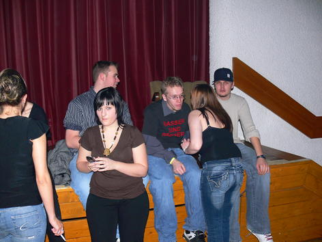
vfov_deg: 40.7
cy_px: 121
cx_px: 161
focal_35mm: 35
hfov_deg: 52.6
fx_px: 326
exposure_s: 1/30
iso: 100
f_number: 2.8
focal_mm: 7.4
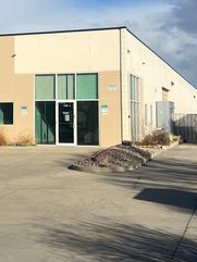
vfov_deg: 26.8
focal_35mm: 72
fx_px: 546
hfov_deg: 20.2
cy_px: 80
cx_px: 39
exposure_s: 1/8696
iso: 50
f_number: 1.5
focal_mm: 5.7
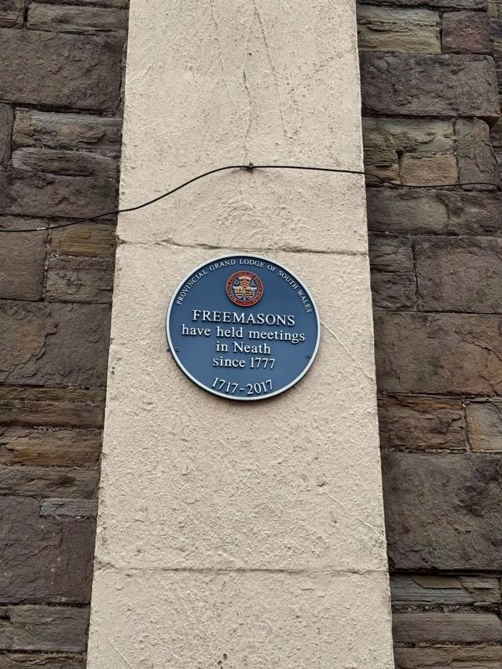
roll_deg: +0.3
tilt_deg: +20.8
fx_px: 928
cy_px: 334
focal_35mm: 48
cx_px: 251
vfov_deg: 39.7
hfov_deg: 30.3
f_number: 1.78
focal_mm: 6.76
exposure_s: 1/1172
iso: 64
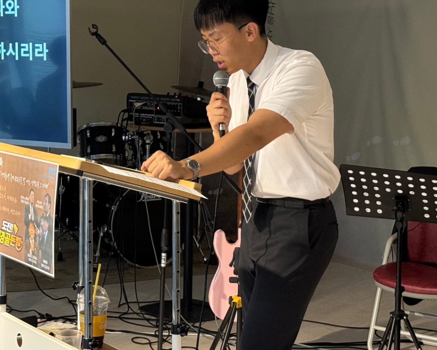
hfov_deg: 21.7
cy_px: 76
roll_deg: -1.2
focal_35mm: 88
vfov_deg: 17.3
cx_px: 154
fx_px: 1138
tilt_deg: -2.1
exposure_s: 1/40
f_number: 1.78
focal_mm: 6.76
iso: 500
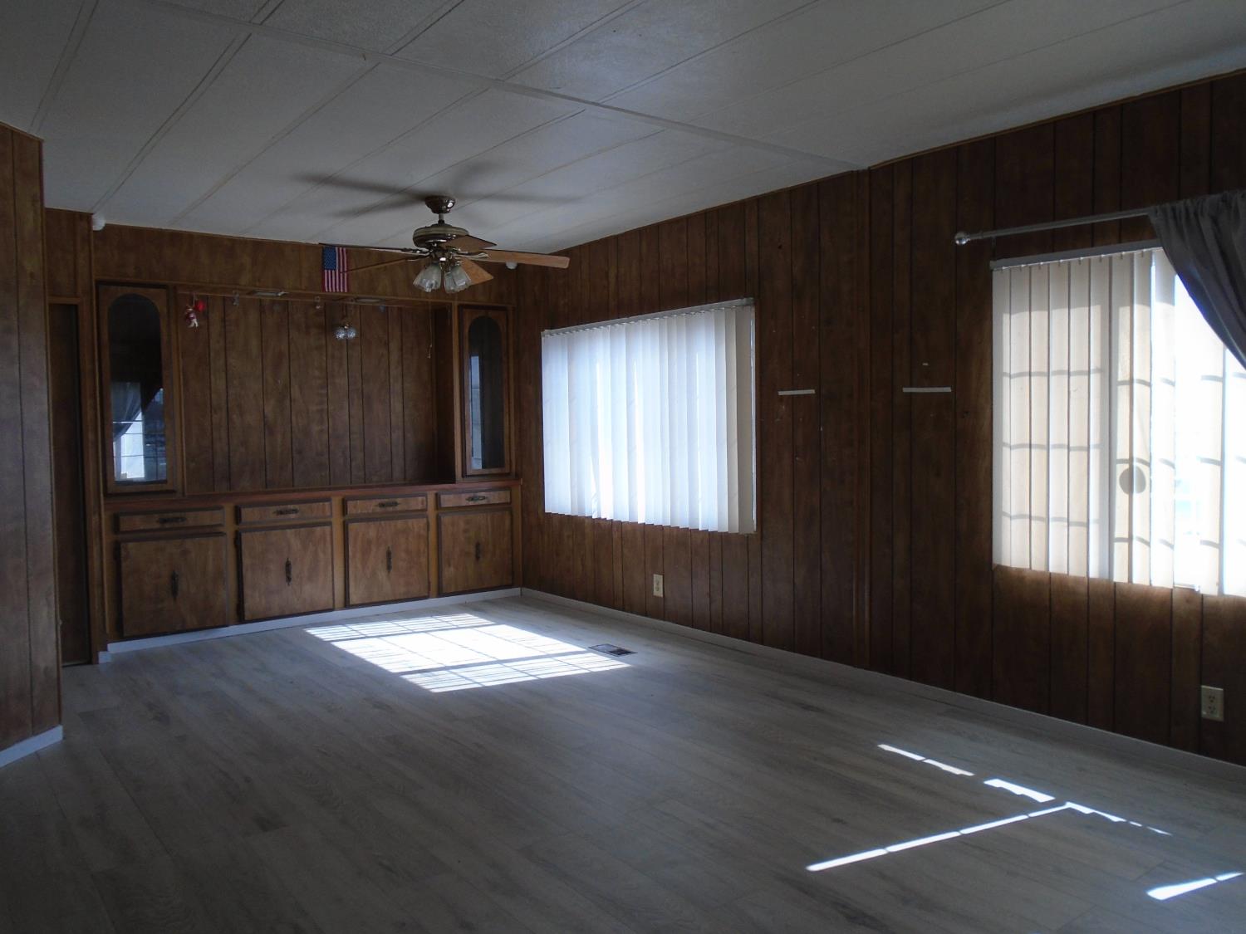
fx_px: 936
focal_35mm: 26
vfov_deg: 53.1
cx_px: 623
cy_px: 467
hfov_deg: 67.3
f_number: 3.2
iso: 100
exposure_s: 1/125
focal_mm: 4.6
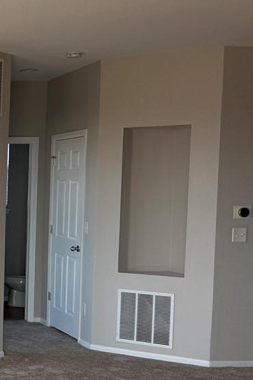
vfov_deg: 27.9
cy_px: 244
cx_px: -208
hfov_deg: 16.0
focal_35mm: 72
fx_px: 759
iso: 80
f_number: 1.78
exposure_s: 1/200
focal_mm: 6.76
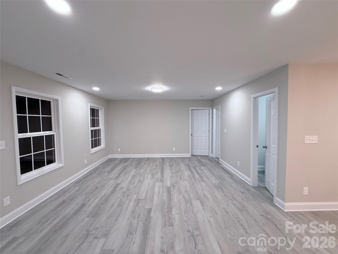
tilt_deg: -2.2
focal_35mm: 14
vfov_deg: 85.7
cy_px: 127
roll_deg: +0.5
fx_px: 137
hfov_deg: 102.1
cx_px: 169
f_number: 2.2
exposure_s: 1/120
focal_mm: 2.22
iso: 250
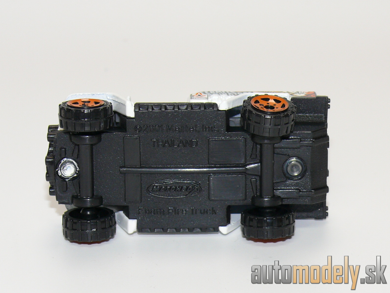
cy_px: 146
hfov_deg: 15.4
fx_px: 1442
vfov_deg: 11.6
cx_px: 195
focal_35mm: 128
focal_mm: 15.2
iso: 100
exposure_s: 1/30
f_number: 4
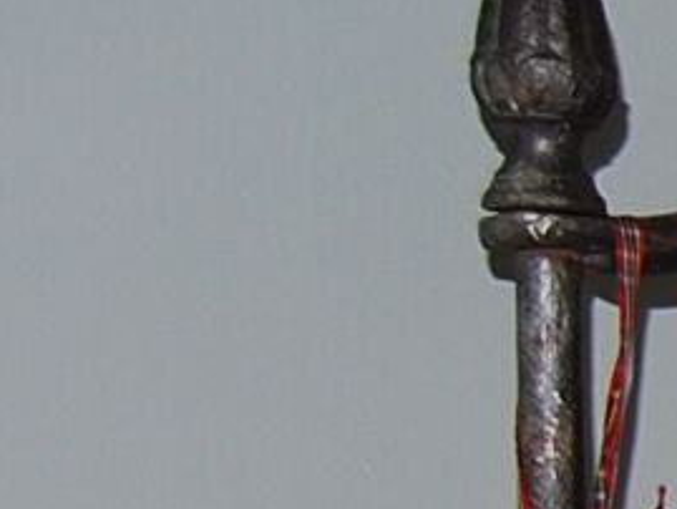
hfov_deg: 7.8
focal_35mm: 197
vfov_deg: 7.2
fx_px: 3864
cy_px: 1144
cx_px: 2391
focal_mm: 19
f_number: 3.5
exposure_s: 1/60
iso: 200
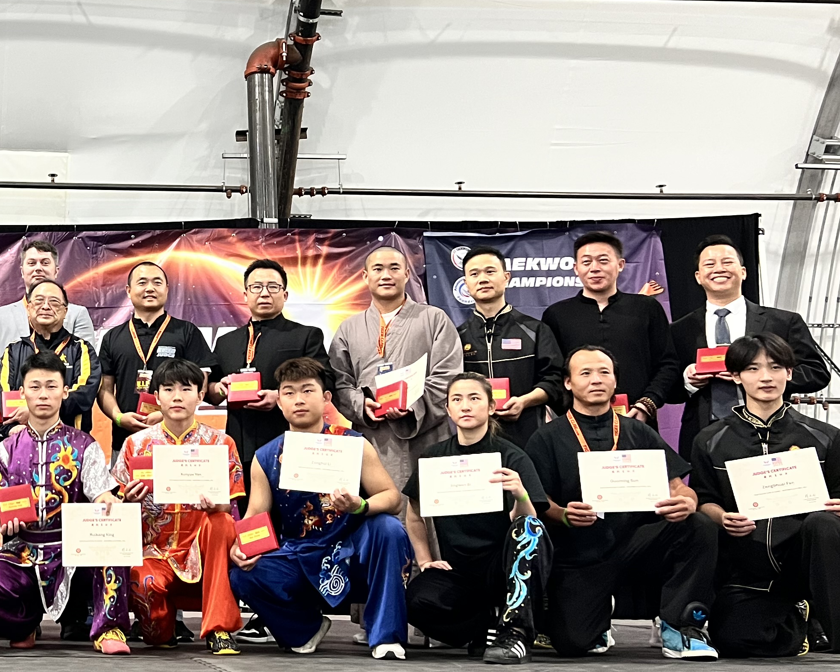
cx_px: 16
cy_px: 322
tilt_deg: +9.5
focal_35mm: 52
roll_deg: -0.4
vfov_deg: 29.1
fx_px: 1293
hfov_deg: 33.2
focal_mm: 5.7
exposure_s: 1/40
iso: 400
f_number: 1.5
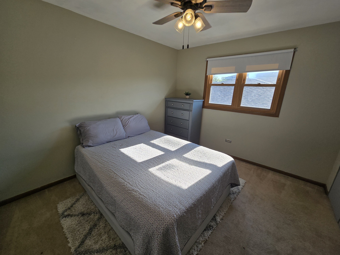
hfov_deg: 106.2
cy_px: 128
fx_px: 128
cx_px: 170
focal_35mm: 13
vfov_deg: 89.9
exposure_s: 1/316
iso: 50
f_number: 2.2
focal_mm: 2.2
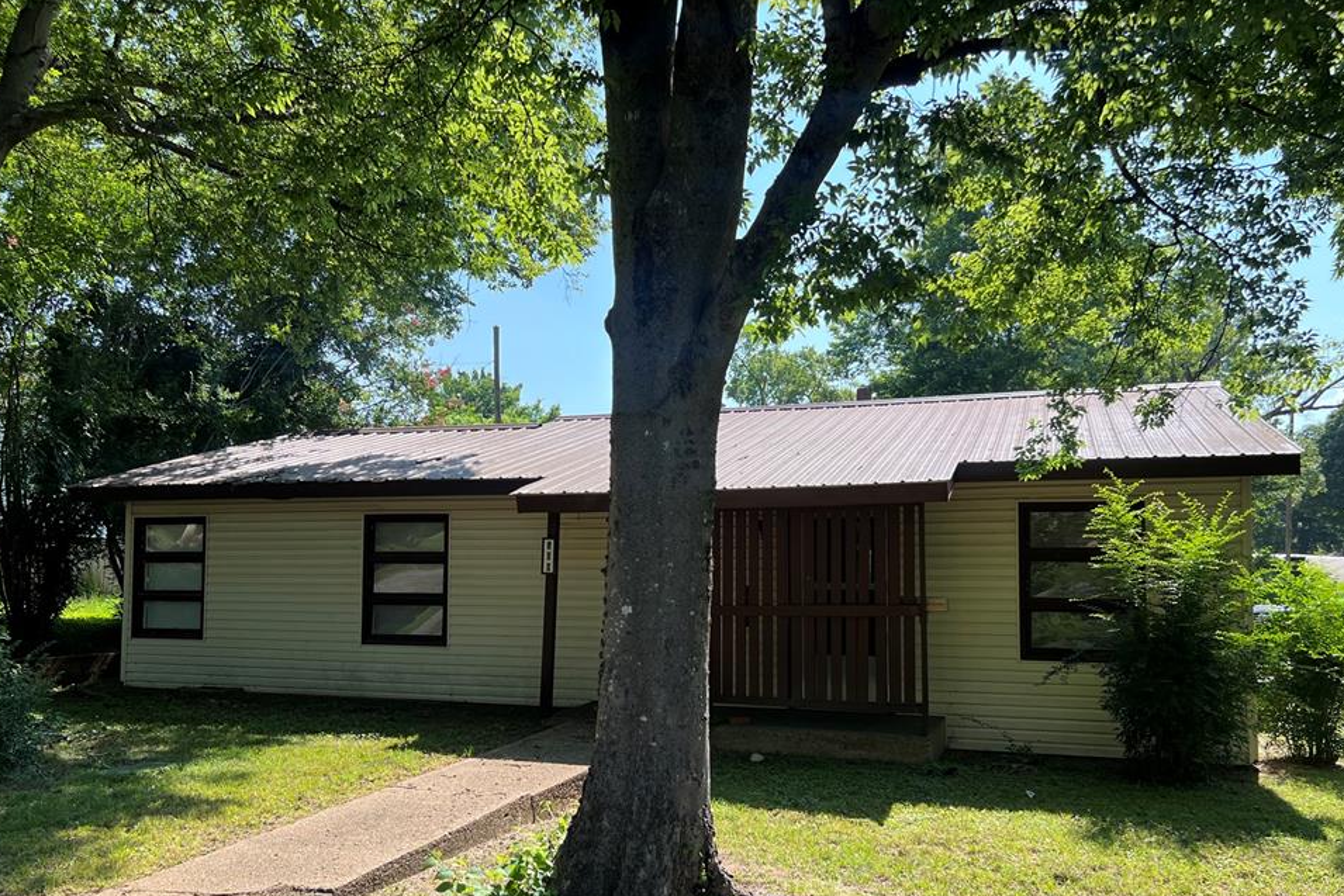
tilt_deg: +1.2
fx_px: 1083
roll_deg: -0.9
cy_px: 527
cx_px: 699
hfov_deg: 63.6
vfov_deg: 44.8
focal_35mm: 29
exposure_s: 1/1344
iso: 50
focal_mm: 5.7
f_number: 1.5
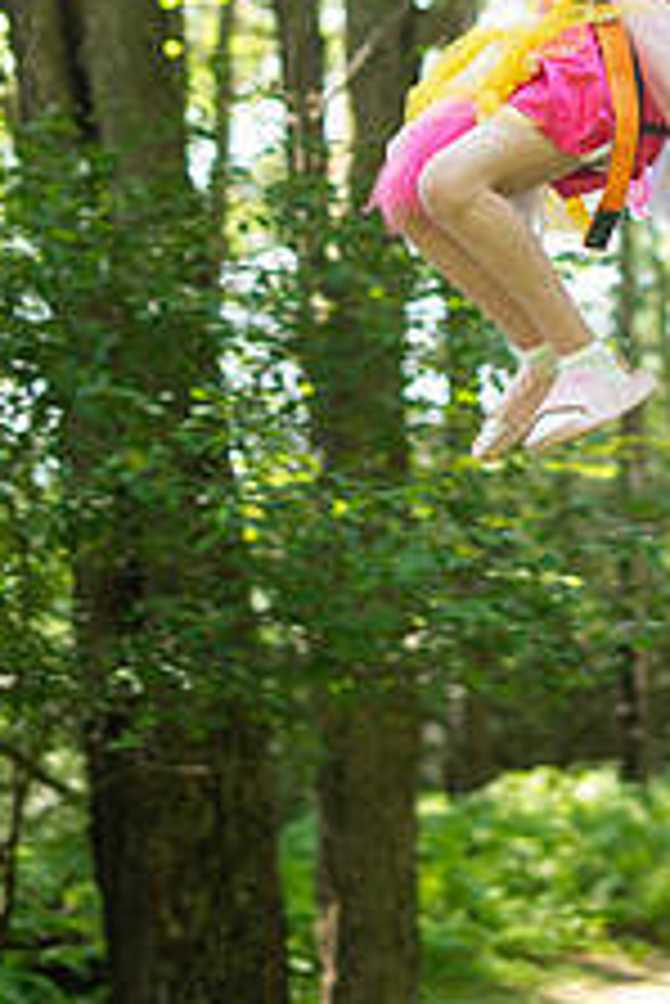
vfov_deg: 20.0
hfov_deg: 13.5
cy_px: 194
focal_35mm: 101
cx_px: 607
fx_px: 2815
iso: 100
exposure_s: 1/250
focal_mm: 50
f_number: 1.8
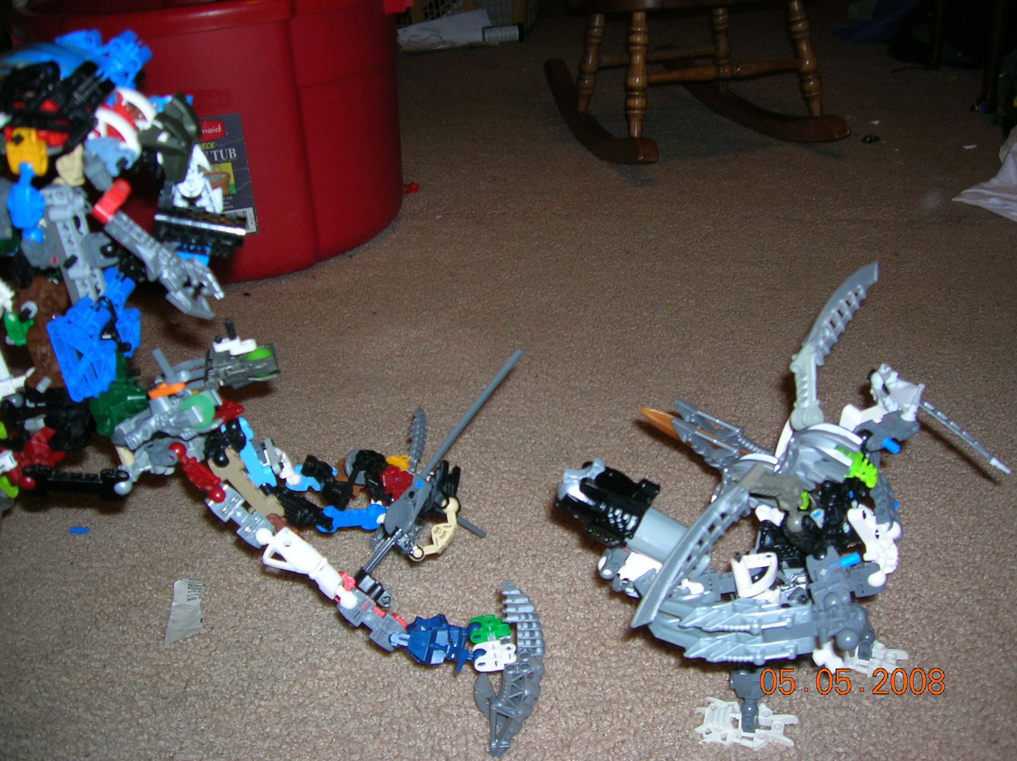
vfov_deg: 41.7
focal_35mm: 34
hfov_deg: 54.0
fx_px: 998
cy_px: 380
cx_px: 508
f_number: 2.9
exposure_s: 1/60.1
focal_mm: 5.7
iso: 50
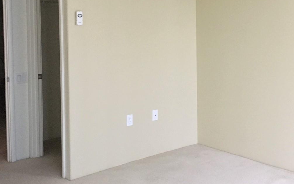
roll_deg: +1.3
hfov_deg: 40.1
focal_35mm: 49
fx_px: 393
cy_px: 41
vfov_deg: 25.9
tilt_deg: -4.0
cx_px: 215
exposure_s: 1/30
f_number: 2.2
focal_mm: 4.15
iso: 160
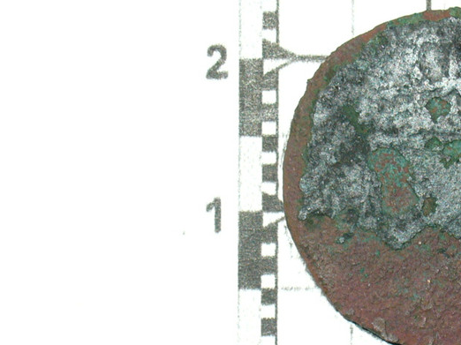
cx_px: 445
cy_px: 183
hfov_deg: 14.4
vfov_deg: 11.0
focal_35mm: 135
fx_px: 1797
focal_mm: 7.9
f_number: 3
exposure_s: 1/30
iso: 80
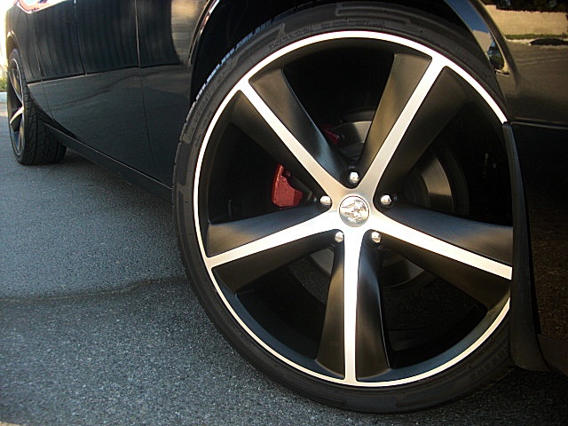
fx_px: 591
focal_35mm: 36
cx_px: 284
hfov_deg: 51.4
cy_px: 213
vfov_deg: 39.7
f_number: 2.8
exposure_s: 1/125
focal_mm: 6.3
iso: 100
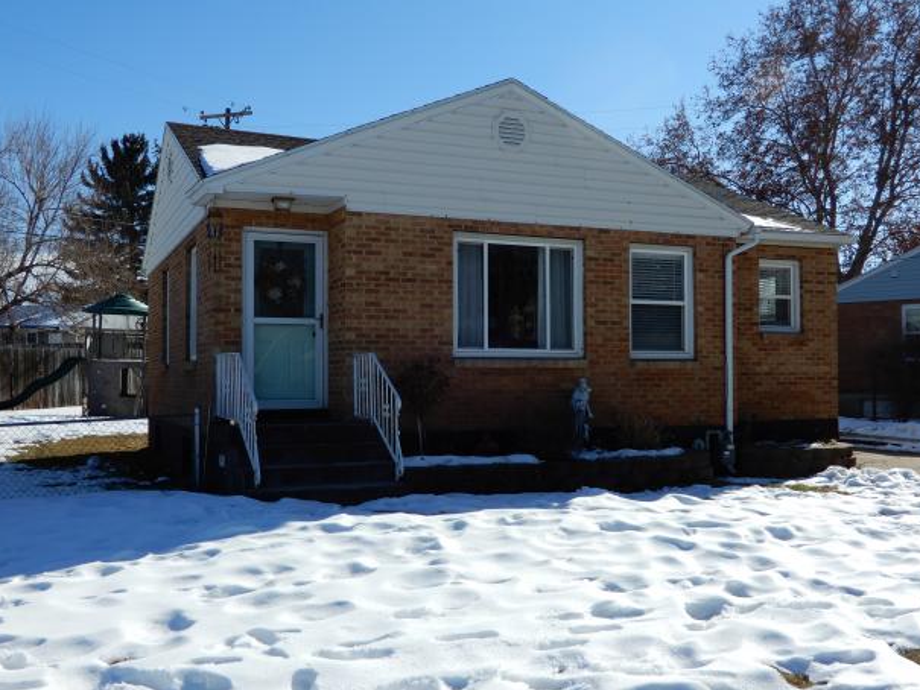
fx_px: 984
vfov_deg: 38.7
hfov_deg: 50.1
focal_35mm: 37
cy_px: 353
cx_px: 474
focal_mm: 6.2
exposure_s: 1/1250
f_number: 4
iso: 80
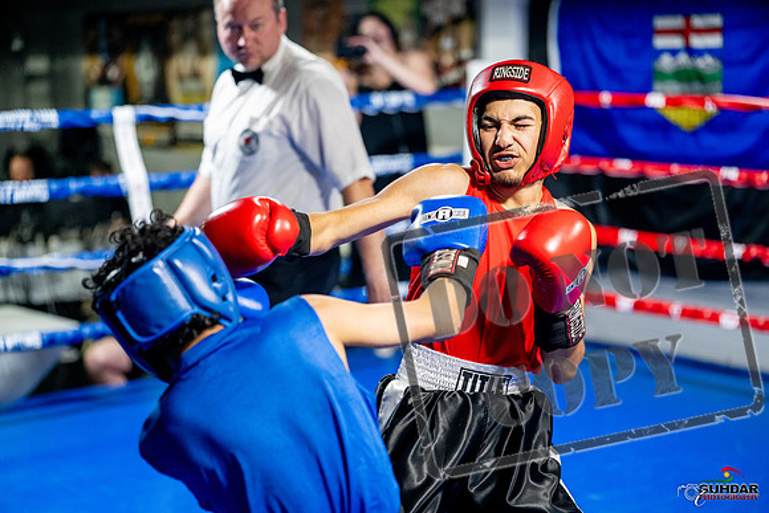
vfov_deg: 18.7
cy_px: 256
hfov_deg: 27.7
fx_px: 1560
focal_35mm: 73
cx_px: 384
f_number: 2
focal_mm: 73
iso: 4000
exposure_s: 1/800
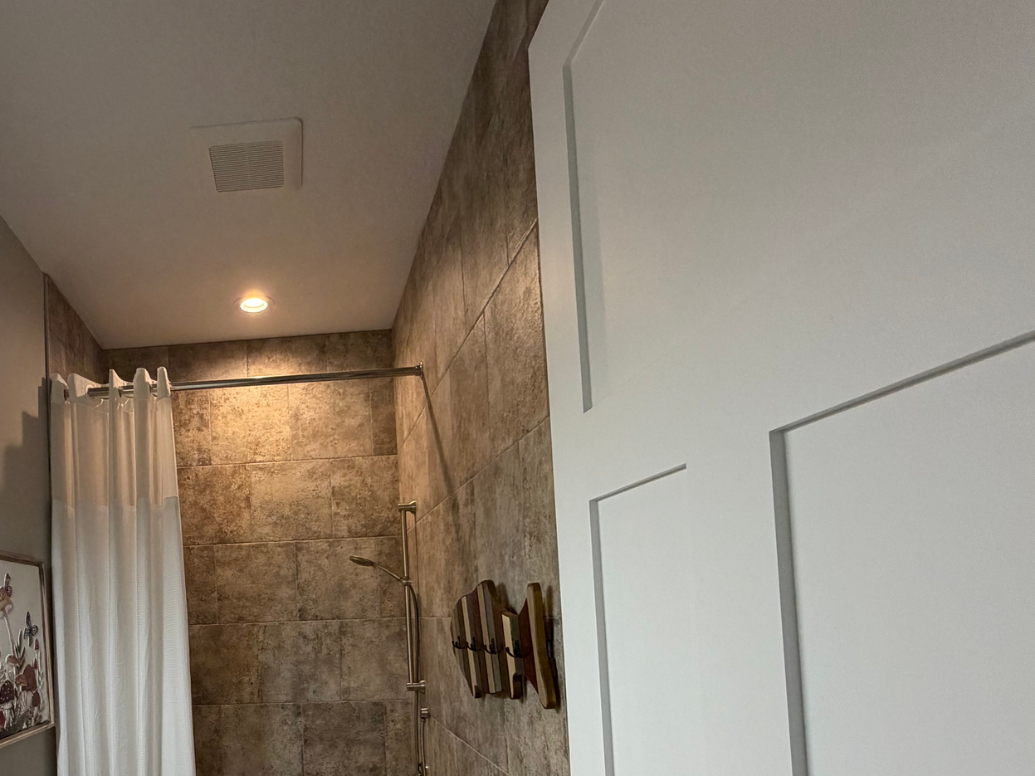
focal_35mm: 23
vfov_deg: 55.8
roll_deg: +2.0
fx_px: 688
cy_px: 590
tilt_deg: +2.3
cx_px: 245
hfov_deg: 68.6
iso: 250
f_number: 2.2
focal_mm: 2.22
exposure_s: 1/120
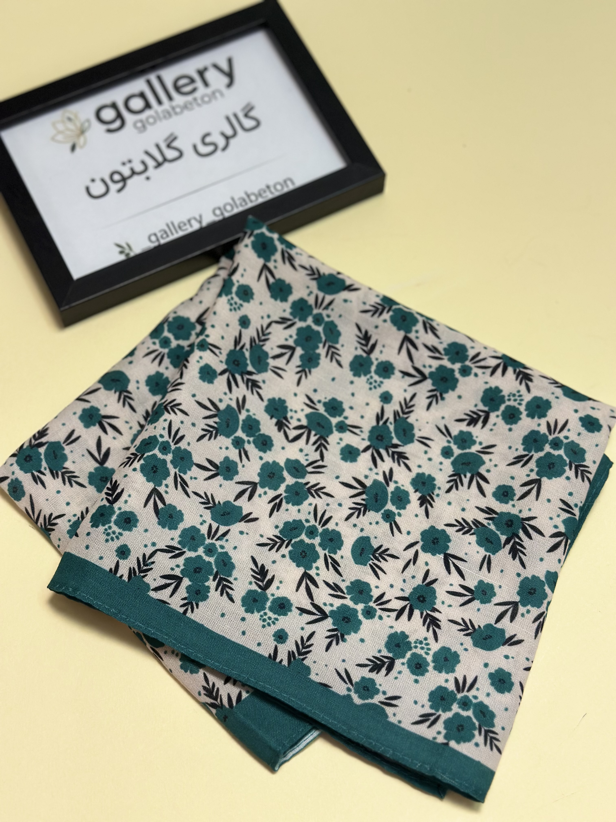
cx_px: 308
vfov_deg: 39.7
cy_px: 411
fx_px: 1139
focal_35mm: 48
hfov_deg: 30.3
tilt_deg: -65.5
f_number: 1.78
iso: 200
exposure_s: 1/100
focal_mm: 6.86
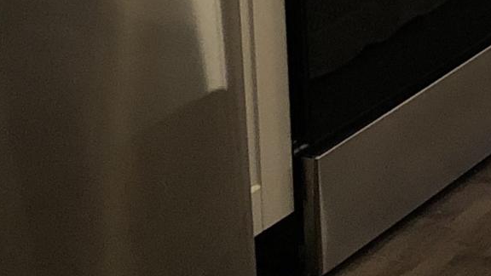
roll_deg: +2.2
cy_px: -449
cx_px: 727
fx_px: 2070
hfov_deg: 12.8
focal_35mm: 159
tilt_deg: -9.3
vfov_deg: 7.1
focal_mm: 3.99
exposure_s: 1/15
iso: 50
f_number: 1.8
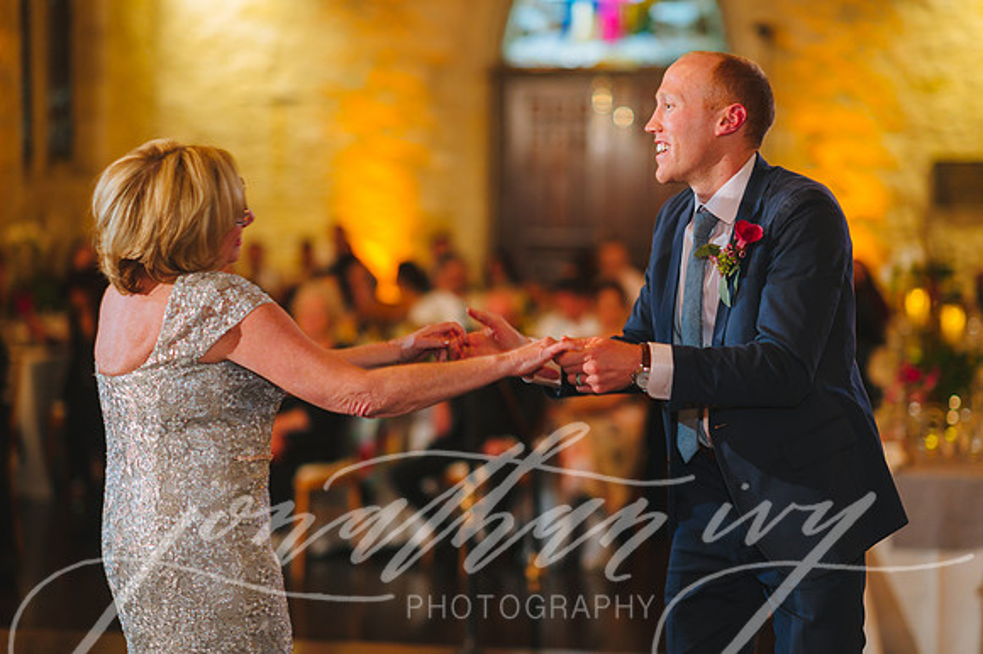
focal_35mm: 85
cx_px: 492
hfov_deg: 23.9
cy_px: 327
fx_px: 2320
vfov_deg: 16.1
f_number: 2
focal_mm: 85
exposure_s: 1/125
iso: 2000
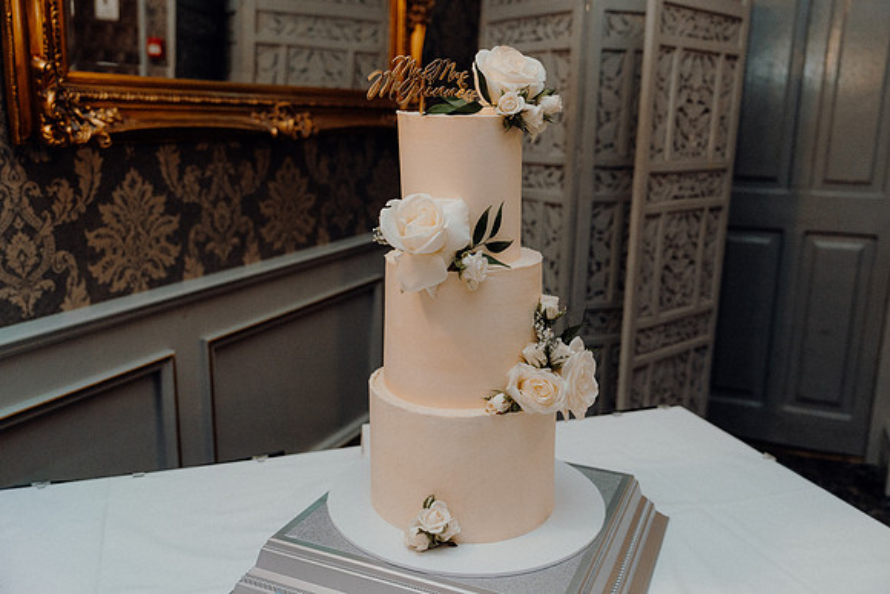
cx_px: 445
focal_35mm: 33
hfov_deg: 57.2
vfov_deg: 40.0
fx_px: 816
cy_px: 297
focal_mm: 33
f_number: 3.5
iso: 2500
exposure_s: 1/160
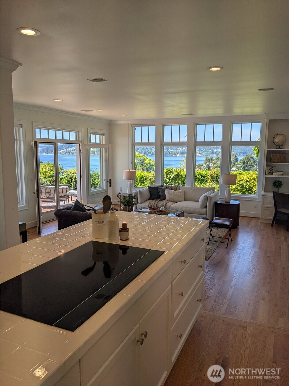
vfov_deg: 65.3
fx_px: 301
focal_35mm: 27
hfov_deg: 51.4
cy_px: 193
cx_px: 144
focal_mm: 4.38
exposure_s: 1/1300
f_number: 1.73
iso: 48
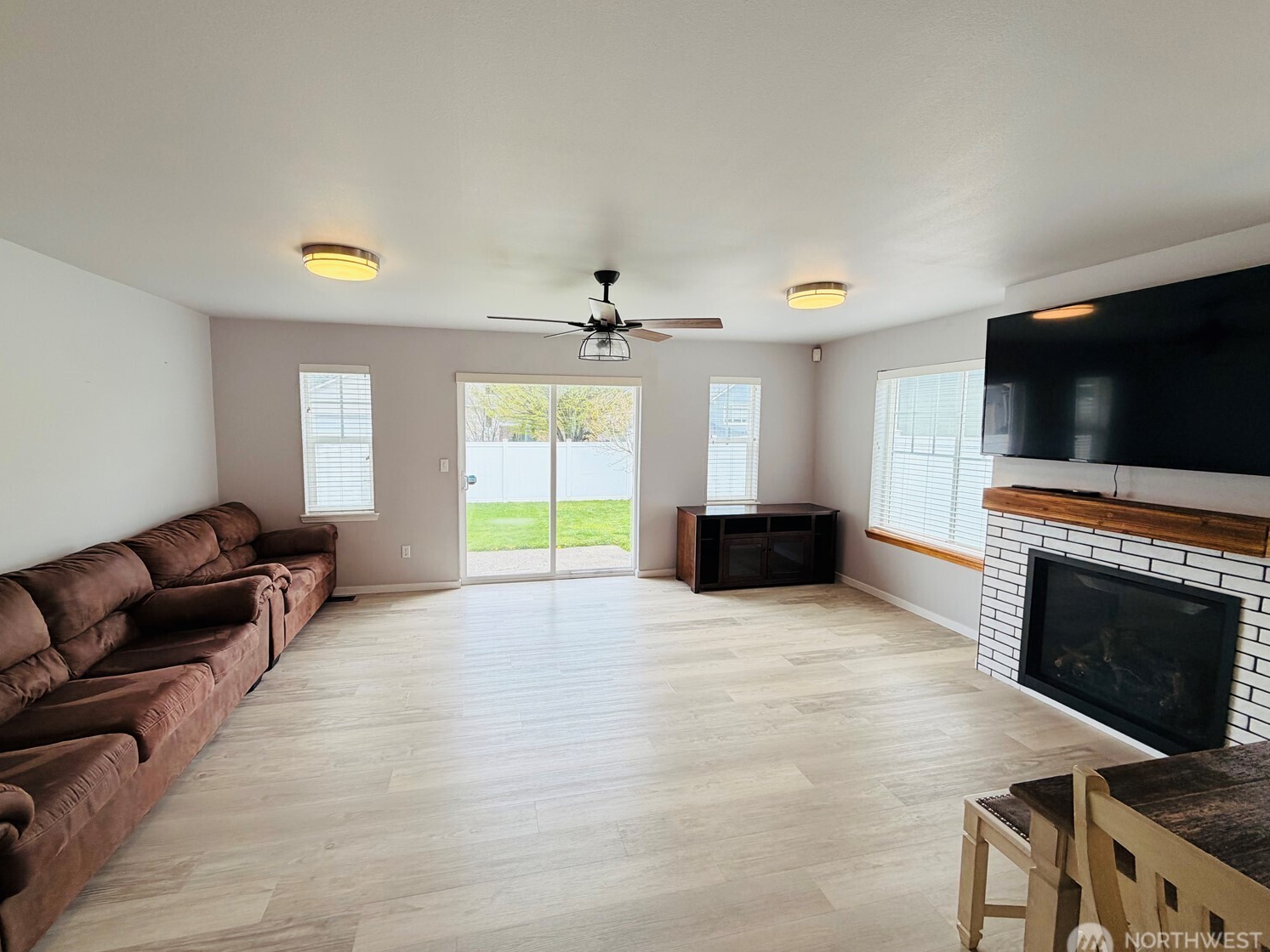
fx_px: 550
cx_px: 607
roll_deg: +0.0
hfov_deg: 98.1
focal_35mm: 15
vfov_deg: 81.8
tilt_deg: -2.2
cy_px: 470
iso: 50
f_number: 2.2
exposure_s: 1/120
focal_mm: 2.22
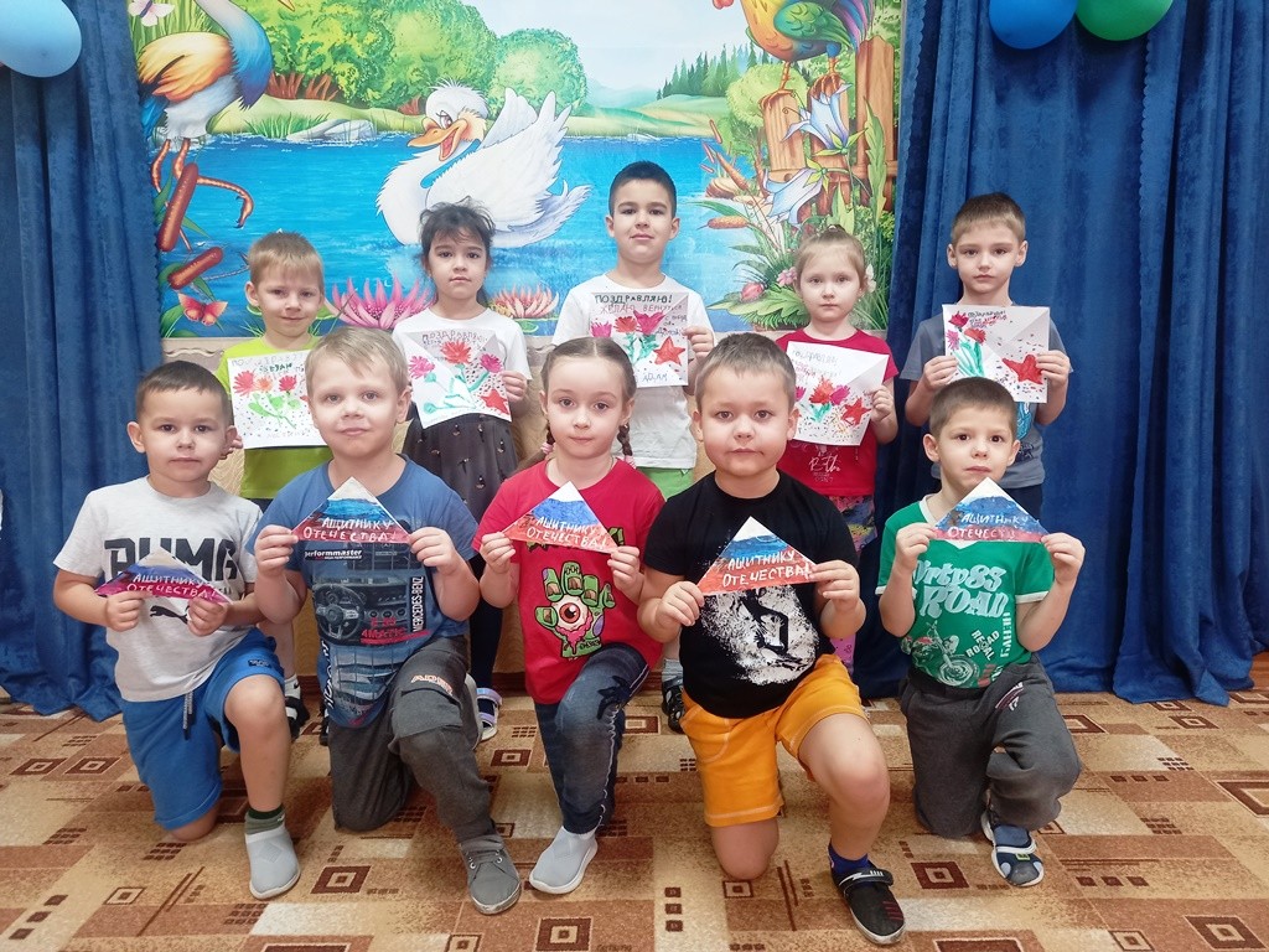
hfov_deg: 69.4
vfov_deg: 54.9
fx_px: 916
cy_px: 476
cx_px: 634
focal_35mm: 25
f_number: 2
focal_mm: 4.6
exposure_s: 1/30
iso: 250
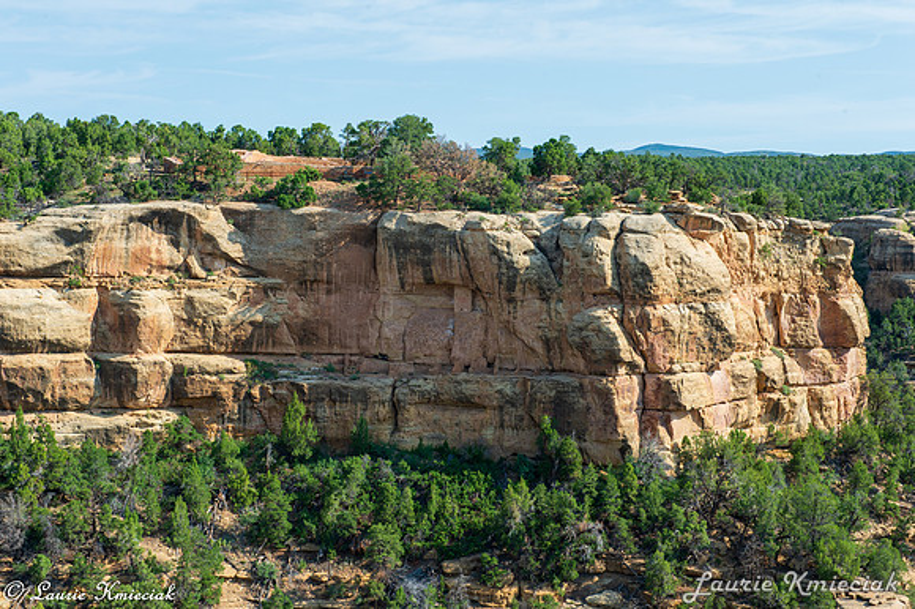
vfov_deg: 19.4
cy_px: 304
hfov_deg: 28.9
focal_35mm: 70
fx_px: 1778
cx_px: 458
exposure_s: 1/200
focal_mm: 70
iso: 280
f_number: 14
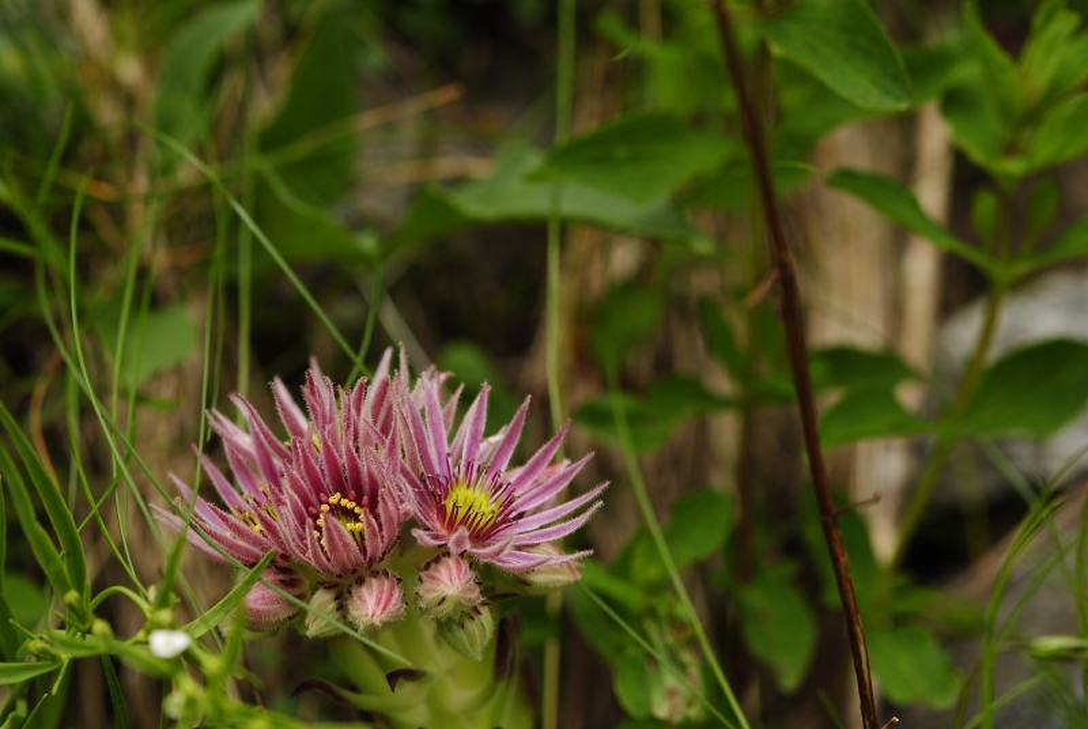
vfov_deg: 10.8
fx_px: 3859
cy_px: 364
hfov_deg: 16.0
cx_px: 544
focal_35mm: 128
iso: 100
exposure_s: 1/160
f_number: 6.3
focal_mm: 85
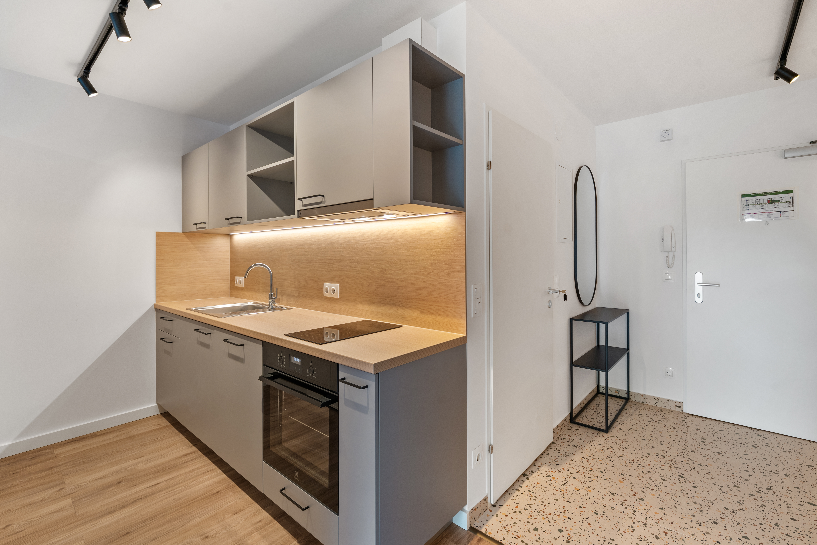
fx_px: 363
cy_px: 260
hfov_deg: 96.7
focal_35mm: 16
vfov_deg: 73.7
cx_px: 415
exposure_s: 1/2
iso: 200
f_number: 8
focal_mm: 14
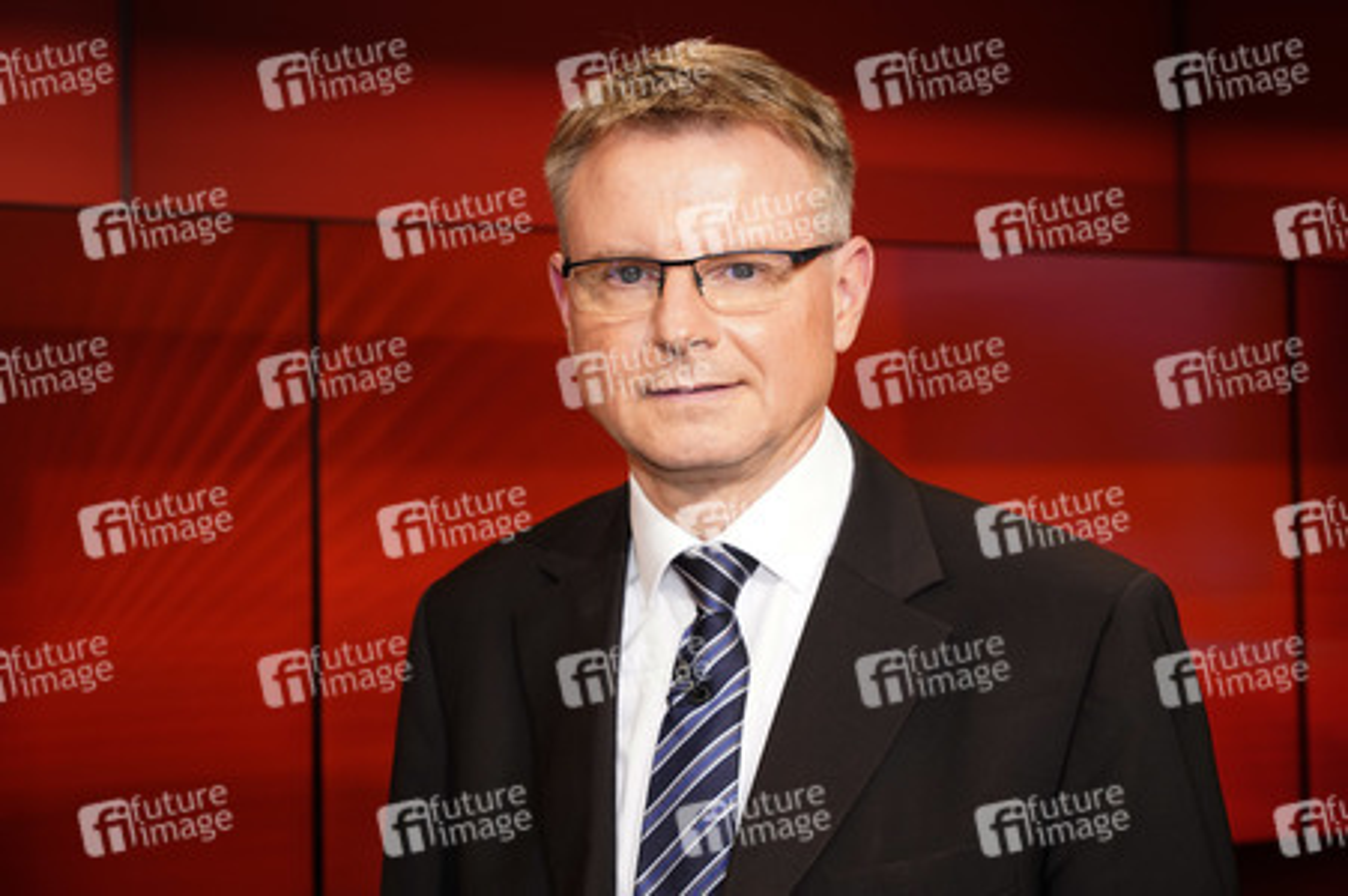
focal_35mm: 58
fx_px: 2170
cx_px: 674
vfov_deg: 23.3
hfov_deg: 34.5
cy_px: 448
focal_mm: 58
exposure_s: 1/160
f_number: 5
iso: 2000
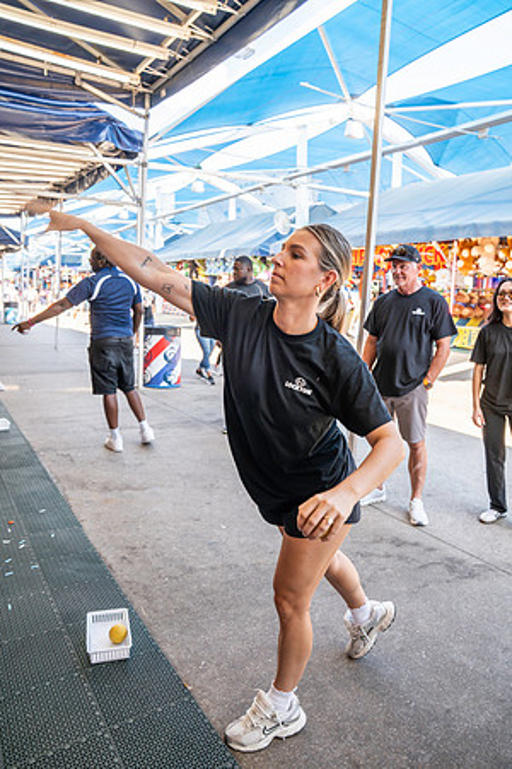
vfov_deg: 73.7
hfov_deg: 53.1
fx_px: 512
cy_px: 384
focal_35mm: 24
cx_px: 256
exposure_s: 1/200
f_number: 4.5
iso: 200
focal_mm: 24
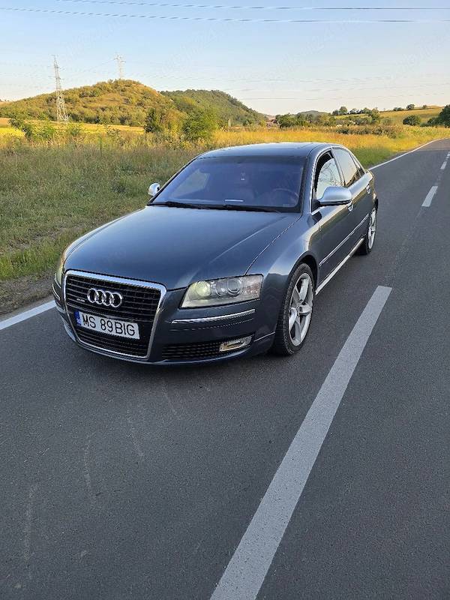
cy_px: 300
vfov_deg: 73.9
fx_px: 399
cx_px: 225
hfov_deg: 58.9
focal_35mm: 23
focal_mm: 6.3
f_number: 1.7
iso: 25
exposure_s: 1/370
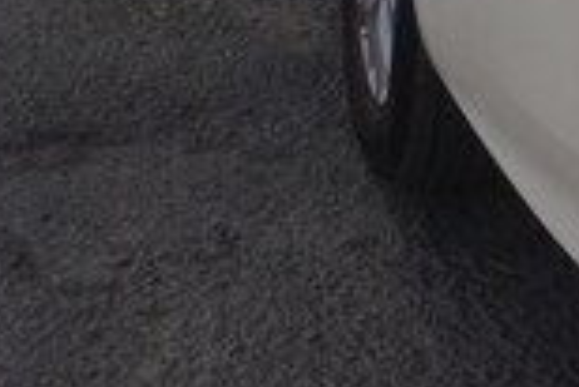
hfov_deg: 20.3
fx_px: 1562
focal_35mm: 97
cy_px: -267
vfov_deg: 13.0
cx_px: 587
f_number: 2.2
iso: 32
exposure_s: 1/456
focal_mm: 4.15
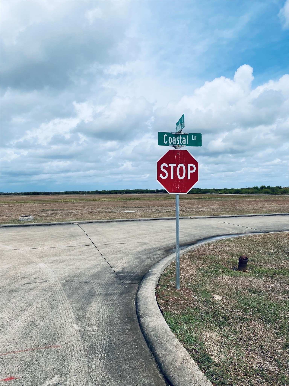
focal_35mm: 26
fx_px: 289
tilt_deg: +0.0
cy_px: 193
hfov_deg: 53.1
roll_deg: +0.7
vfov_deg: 67.3
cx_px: 144
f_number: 1.8
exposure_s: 1/6410
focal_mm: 4.25
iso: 32
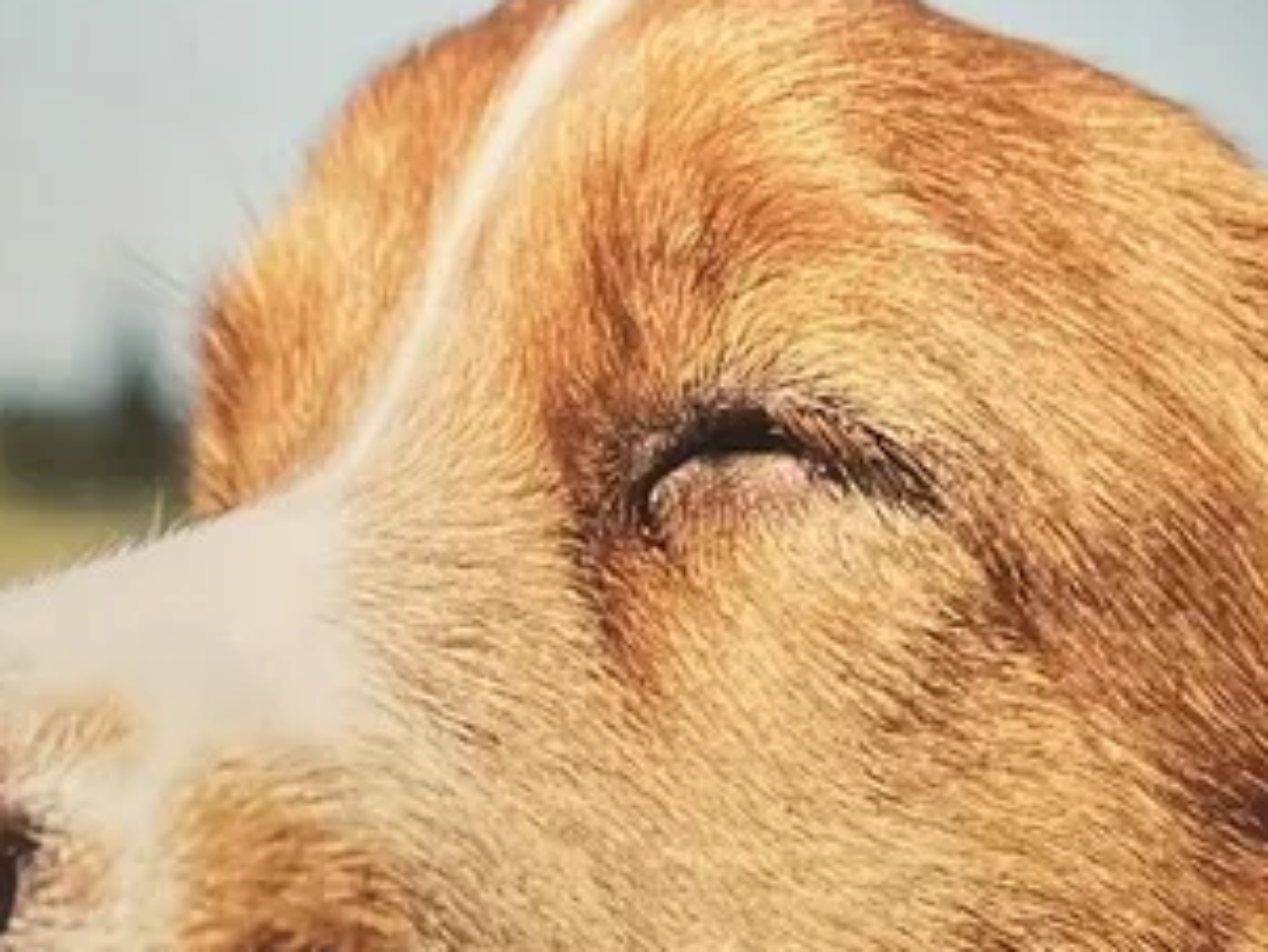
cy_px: 1858
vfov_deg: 10.0
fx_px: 5057
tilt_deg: -4.2
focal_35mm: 138
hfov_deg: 14.3
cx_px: 762
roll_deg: +0.5
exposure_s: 1/122
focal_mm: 5.1
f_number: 1.6
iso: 80
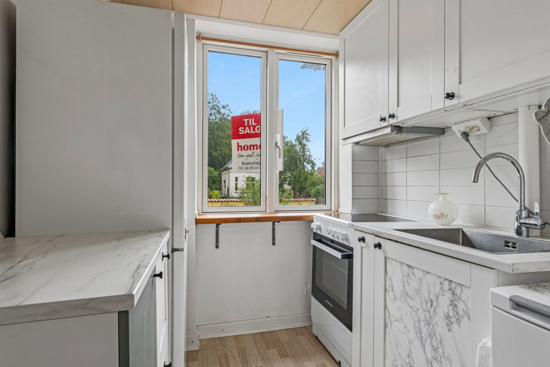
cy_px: 184
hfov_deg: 84.0
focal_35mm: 20
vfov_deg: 61.9
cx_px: 275
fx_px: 305
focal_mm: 20
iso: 400
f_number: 13
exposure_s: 1/25
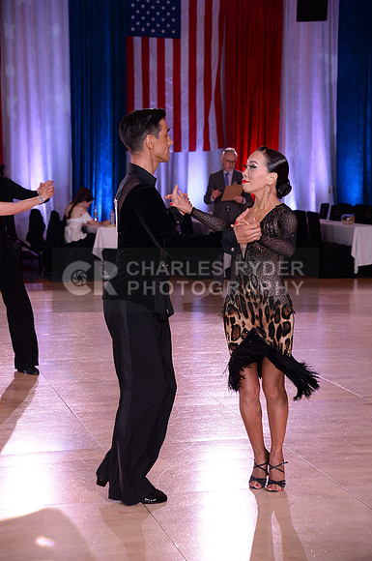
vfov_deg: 26.0
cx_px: 186
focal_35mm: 78
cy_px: 280
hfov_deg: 17.4
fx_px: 1213
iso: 1600
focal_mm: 78
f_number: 5.6
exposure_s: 1/250
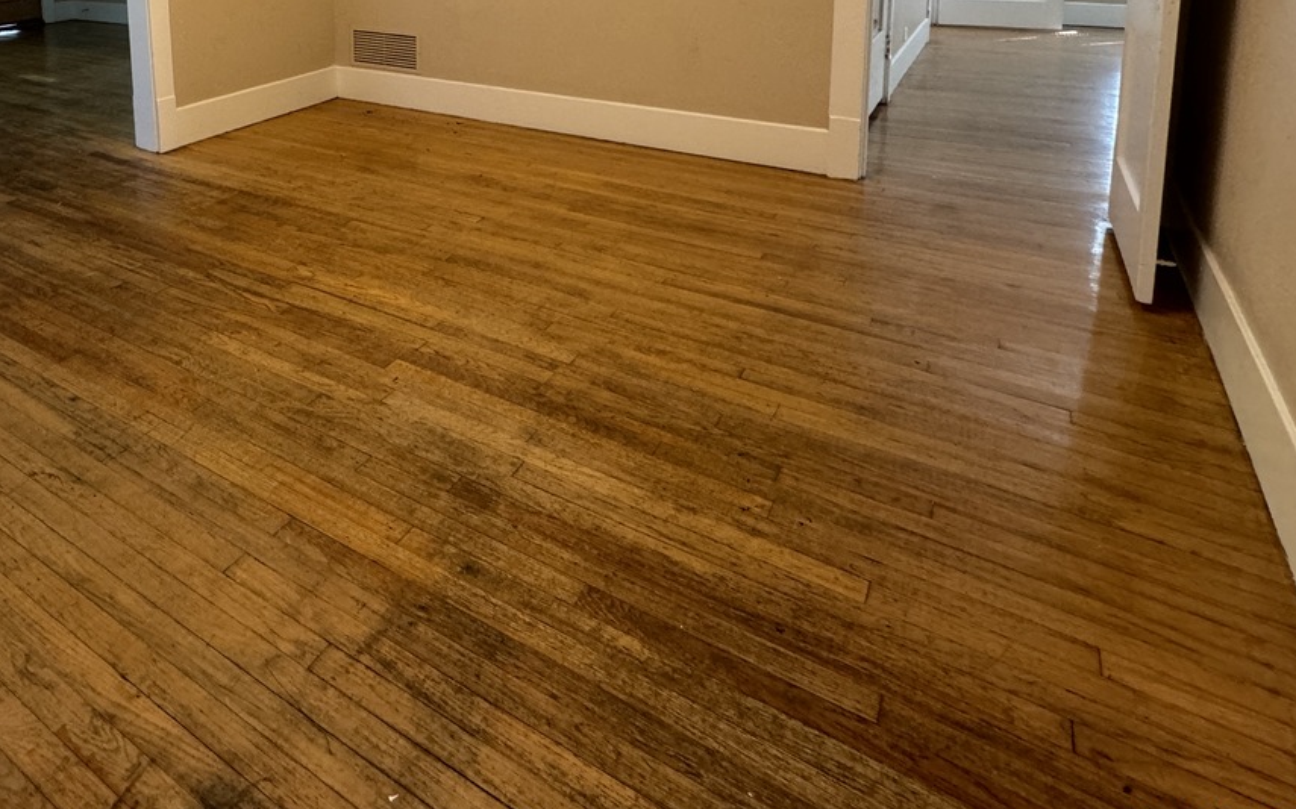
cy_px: 15
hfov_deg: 69.2
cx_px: 373
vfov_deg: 43.0
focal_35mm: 25
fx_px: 883
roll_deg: +1.5
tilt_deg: -8.1
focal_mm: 2.22
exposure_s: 1/60
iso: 250
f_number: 2.2
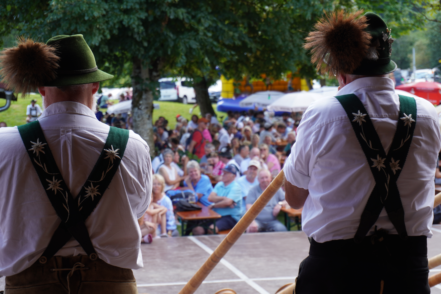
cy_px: 147
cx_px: 220
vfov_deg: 18.2
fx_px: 919
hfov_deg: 27.0
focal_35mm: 75
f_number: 5.6
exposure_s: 1/80
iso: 100
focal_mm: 50
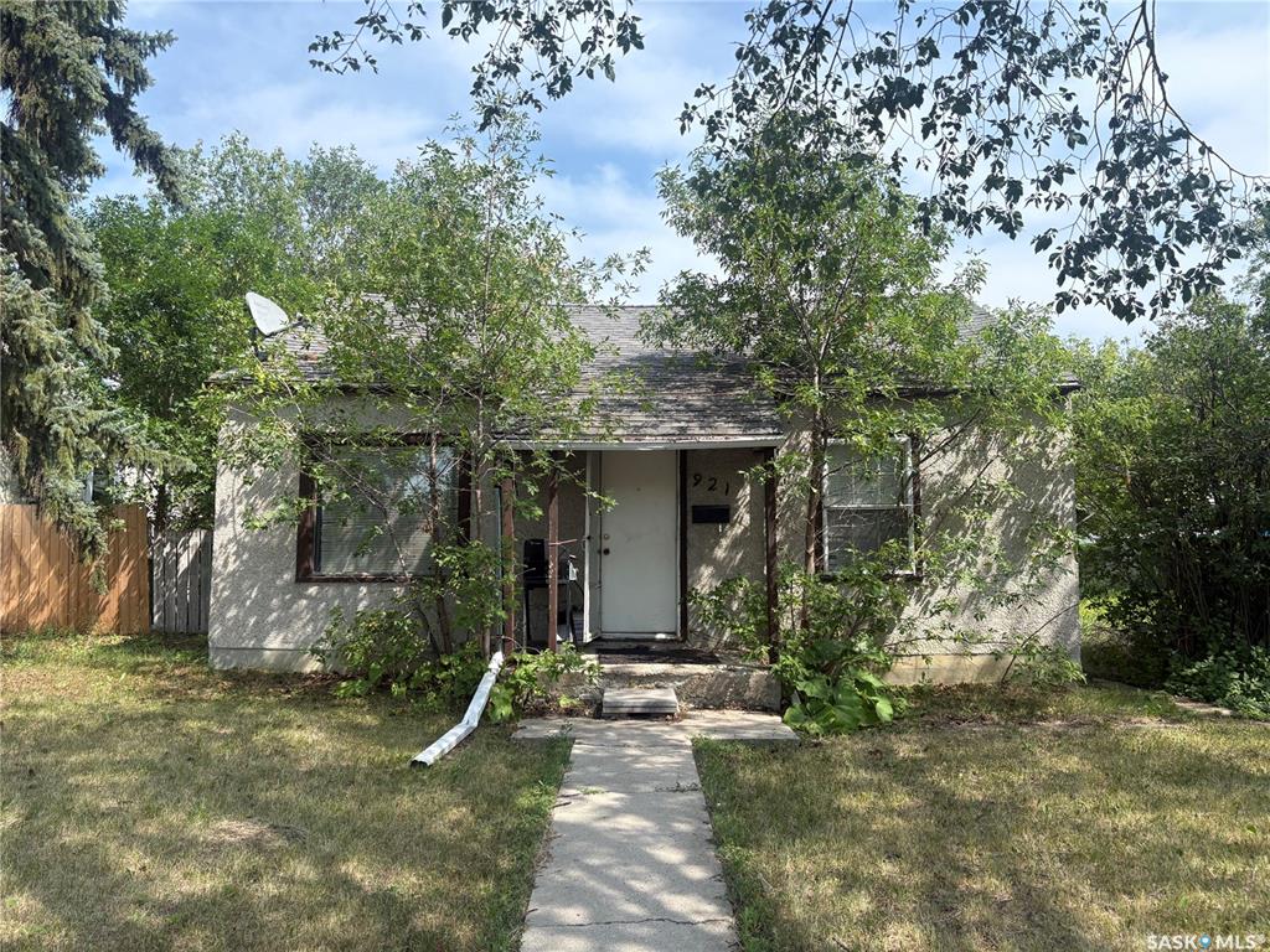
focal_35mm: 26
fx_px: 954
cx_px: 635
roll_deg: -0.1
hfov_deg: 67.3
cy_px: 476
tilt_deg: +4.5
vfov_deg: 53.1
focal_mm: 5.96
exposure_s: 1/1848
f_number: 1.6
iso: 50
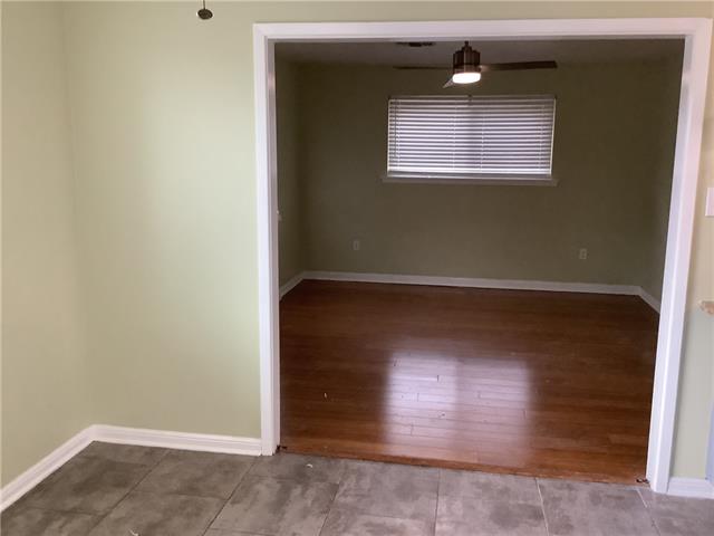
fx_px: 639
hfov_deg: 58.4
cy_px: 268
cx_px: 357
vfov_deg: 45.4
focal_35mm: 31
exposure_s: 1/60
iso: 320
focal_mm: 3.3
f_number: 2.4
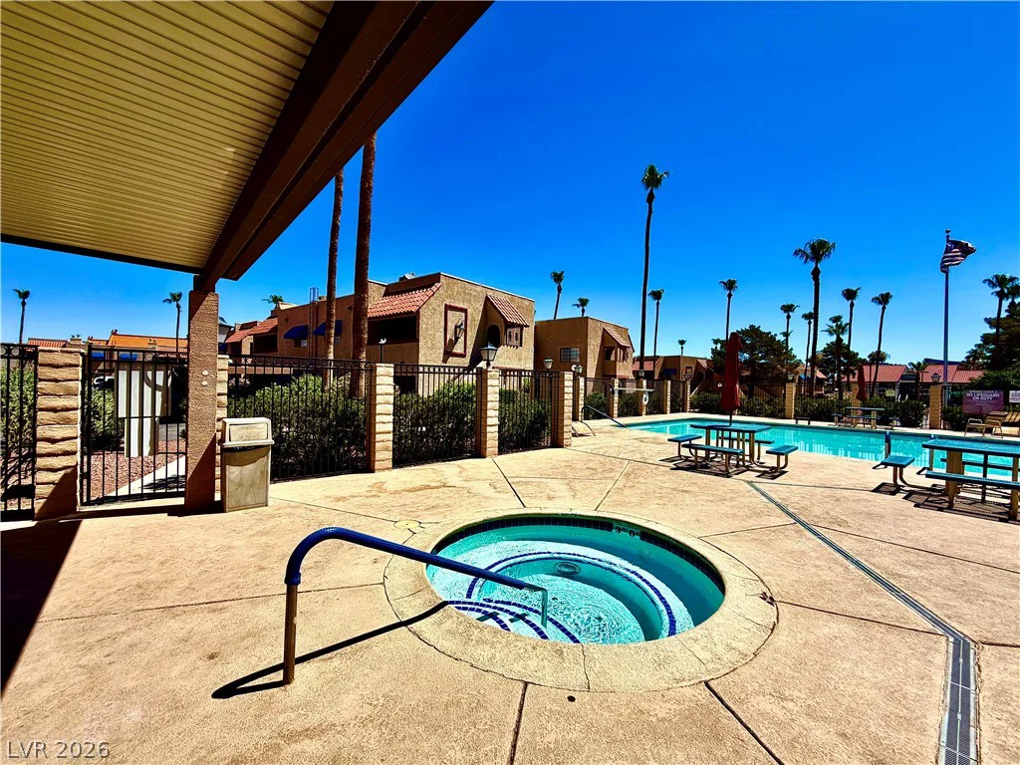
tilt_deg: -1.4
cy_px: 382
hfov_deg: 102.1
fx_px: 413
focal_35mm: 14
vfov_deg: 85.7
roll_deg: -1.0
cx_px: 510
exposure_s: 1/1235
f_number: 2.2
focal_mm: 2.22
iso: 20
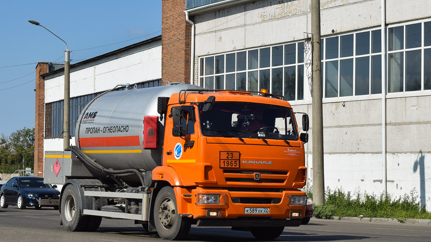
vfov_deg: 16.5
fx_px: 834
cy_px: 131
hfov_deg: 29.0
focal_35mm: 73
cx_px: 214
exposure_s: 1/1000
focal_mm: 46
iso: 200
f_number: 8
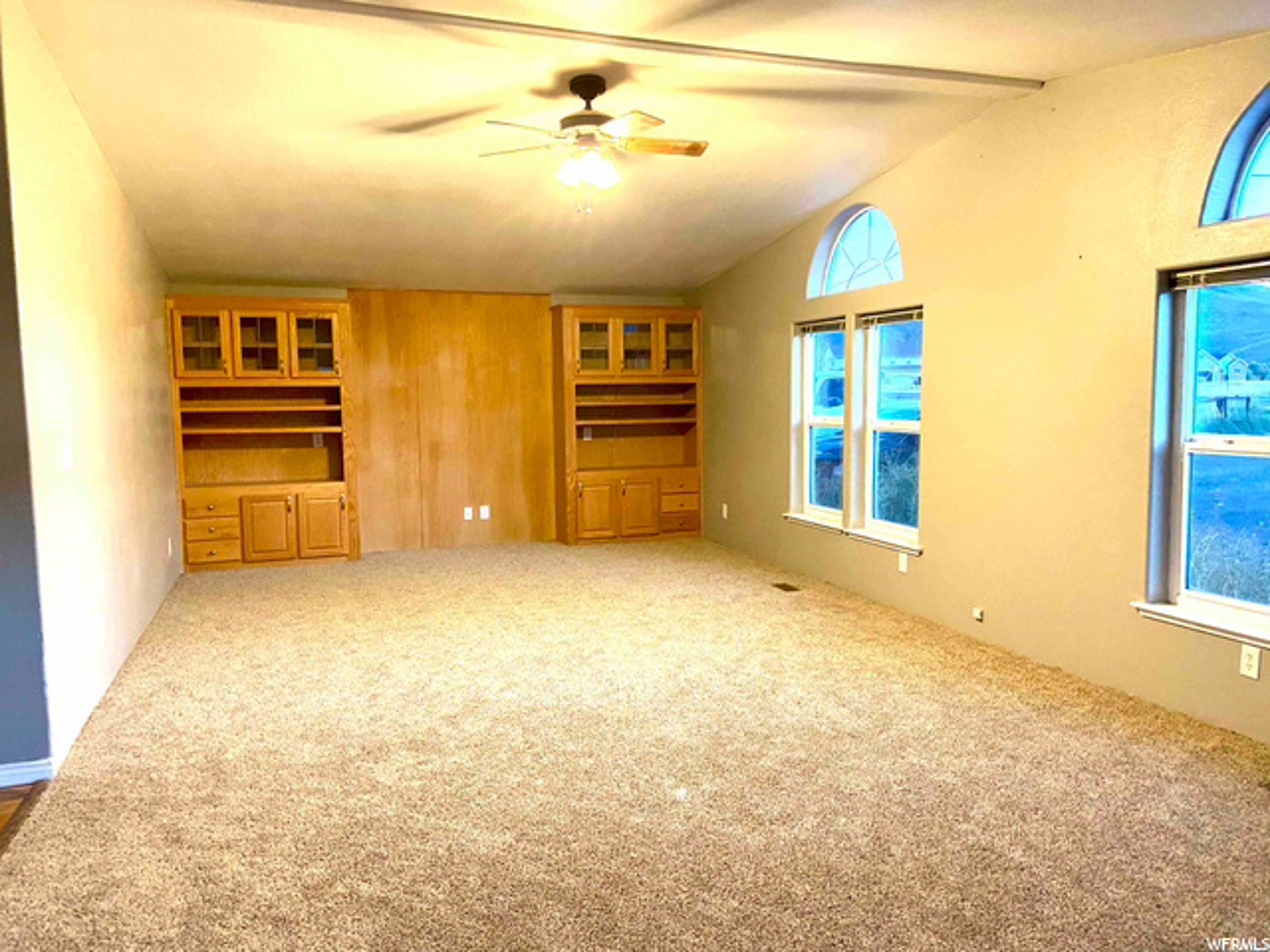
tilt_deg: -4.5
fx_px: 954
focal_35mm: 26
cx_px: 635
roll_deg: +0.3
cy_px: 476
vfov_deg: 53.1
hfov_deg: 67.3
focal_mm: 4.25
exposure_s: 1/40
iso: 500
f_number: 1.8
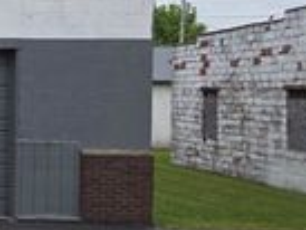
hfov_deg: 18.3
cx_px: -246
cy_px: 95
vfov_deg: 17.6
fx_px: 743
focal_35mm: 84
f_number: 1.8
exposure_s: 1/280
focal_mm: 5.4
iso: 25
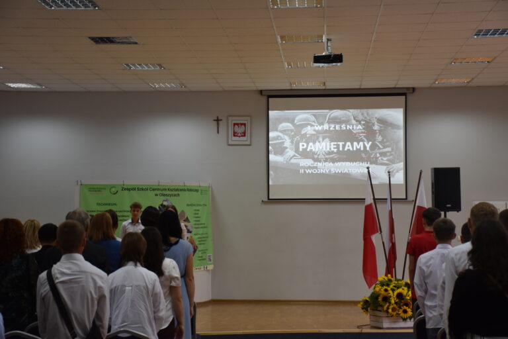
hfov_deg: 27.0
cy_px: 170
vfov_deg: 18.2
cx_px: 254
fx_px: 1058
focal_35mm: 75
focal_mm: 50
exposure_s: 1/60
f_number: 4.8
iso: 500
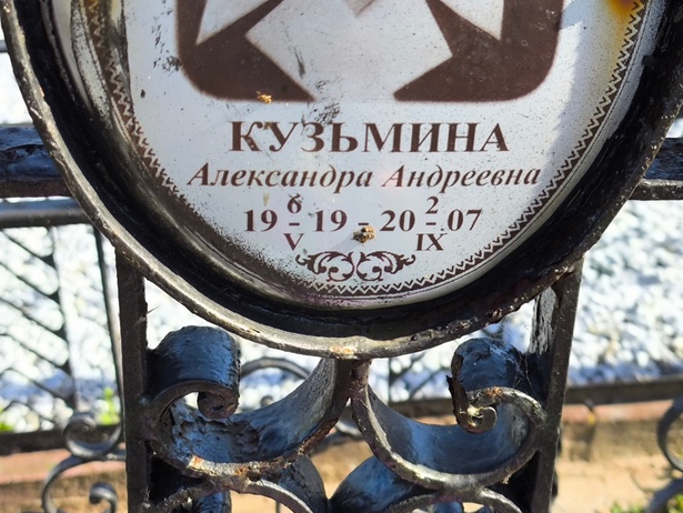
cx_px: 429
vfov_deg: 22.6
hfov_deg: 29.7
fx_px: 1283
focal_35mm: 65
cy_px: 210
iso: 50
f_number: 1.7
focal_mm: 4.71
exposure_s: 1/662
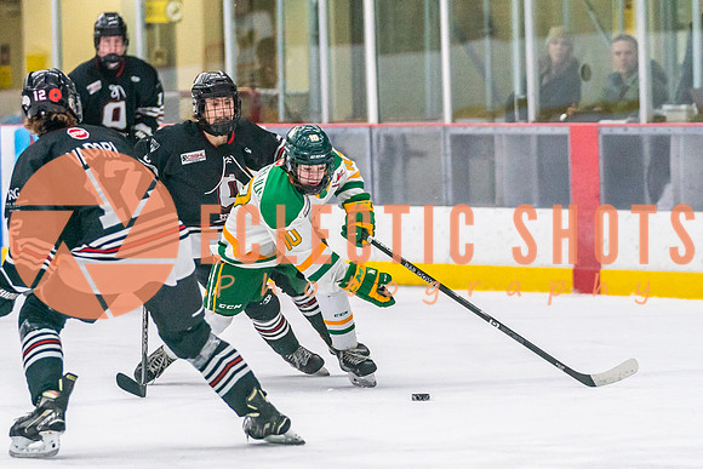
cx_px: 249
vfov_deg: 4.5
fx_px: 5964
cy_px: 224
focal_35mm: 305
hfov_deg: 6.7
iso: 3200
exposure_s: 1/1250
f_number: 2.8
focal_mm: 143
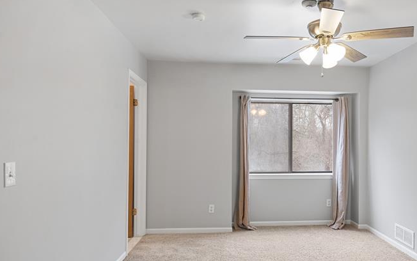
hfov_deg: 41.4
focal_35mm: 48
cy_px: 143
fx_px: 546
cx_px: 268
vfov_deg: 26.9
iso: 320
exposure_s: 1/4
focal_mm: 30
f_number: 9
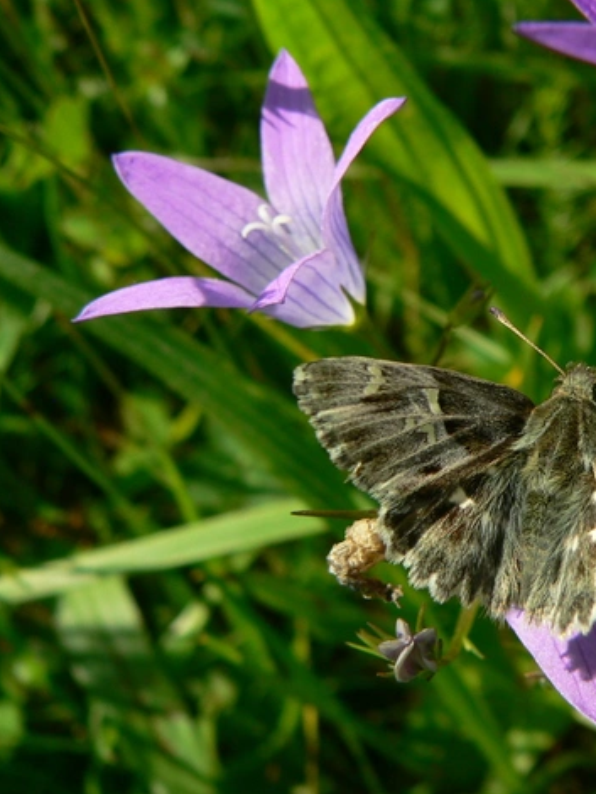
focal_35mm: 49
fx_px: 1124
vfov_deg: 38.9
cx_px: 508
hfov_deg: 28.8
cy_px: 399
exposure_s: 1/500
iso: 80
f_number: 4
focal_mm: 6
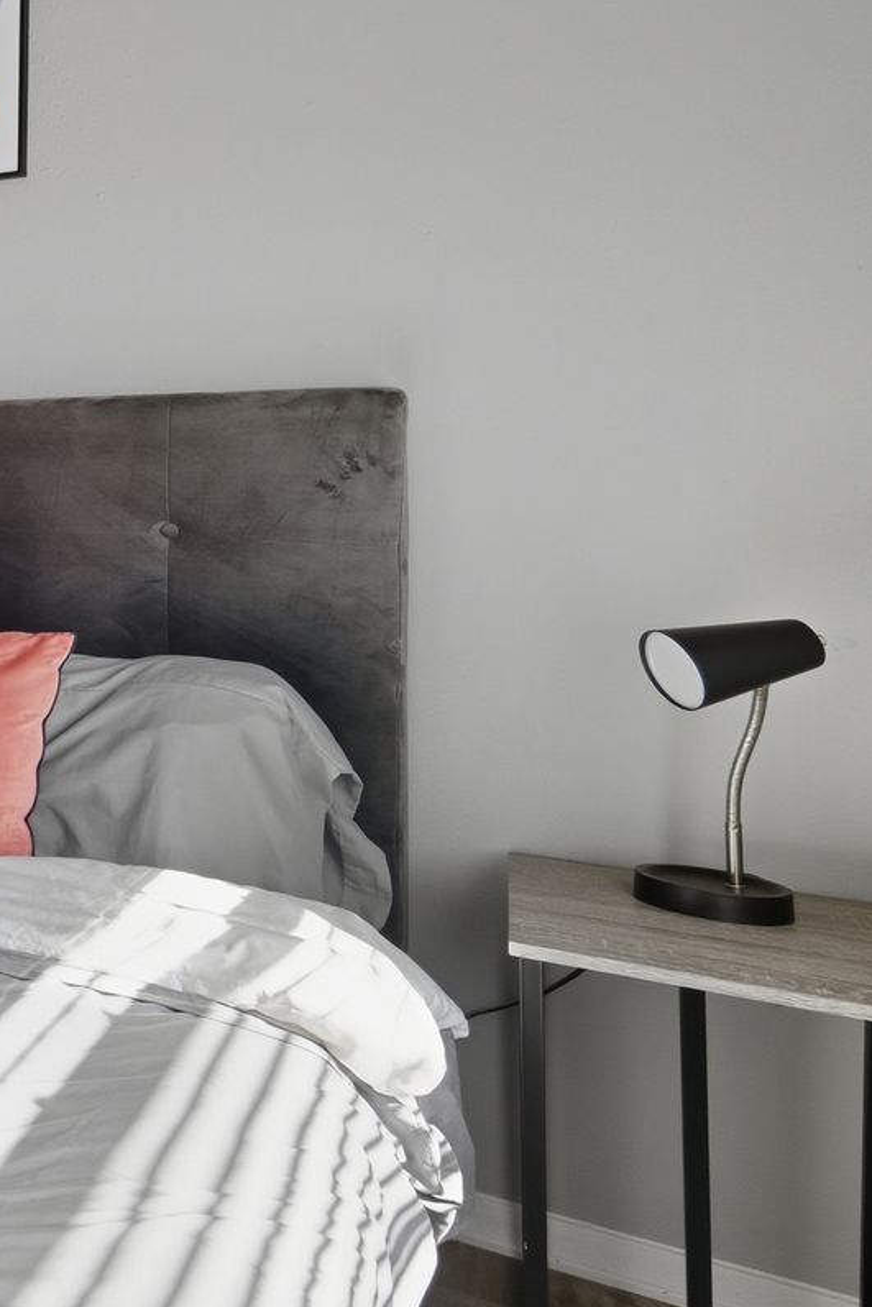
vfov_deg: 52.3
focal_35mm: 36
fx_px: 1307
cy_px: 461
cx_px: -723
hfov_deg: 21.7
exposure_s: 1/25
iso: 100
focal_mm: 14
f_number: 8
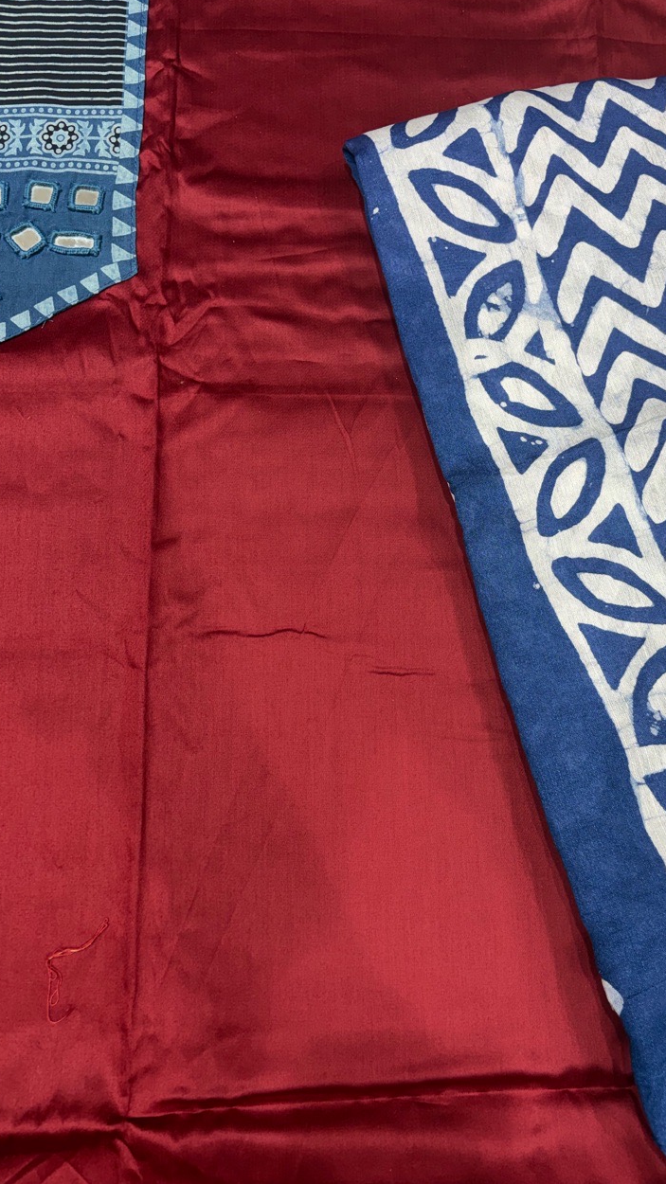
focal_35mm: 29
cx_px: 410
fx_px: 911
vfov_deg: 66.1
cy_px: 594
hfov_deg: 39.9
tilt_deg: -75.2
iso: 64
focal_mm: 5.96
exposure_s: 1/100
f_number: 1.6
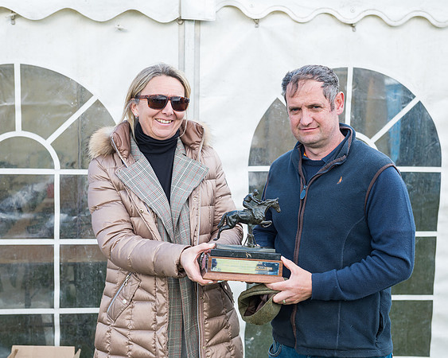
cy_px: 179
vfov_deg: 25.9
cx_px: 238
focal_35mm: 59
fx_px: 777
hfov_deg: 32.1
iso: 200
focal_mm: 52
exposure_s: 1/200
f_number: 4.5
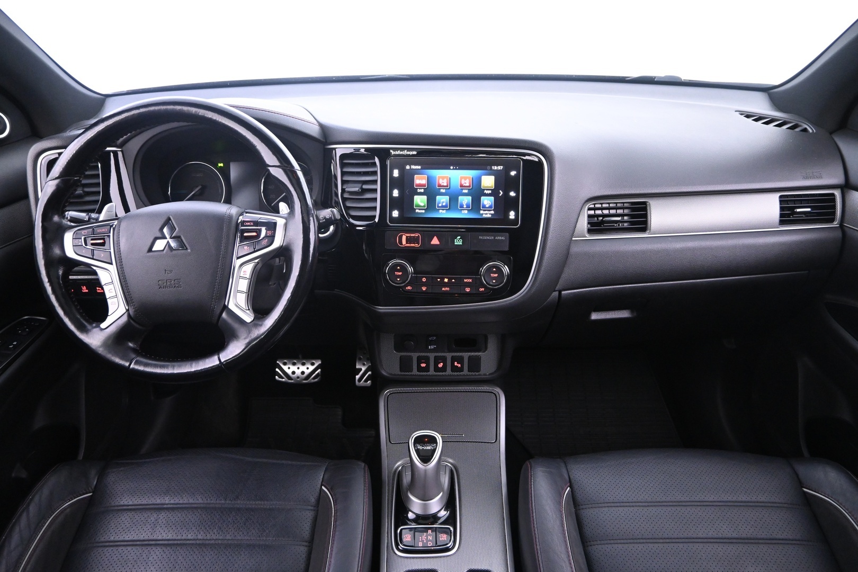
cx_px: 429
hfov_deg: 73.7
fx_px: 572
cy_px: 286
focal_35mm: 24
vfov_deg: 53.1
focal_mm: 16
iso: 3200
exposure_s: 1/13
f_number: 3.5
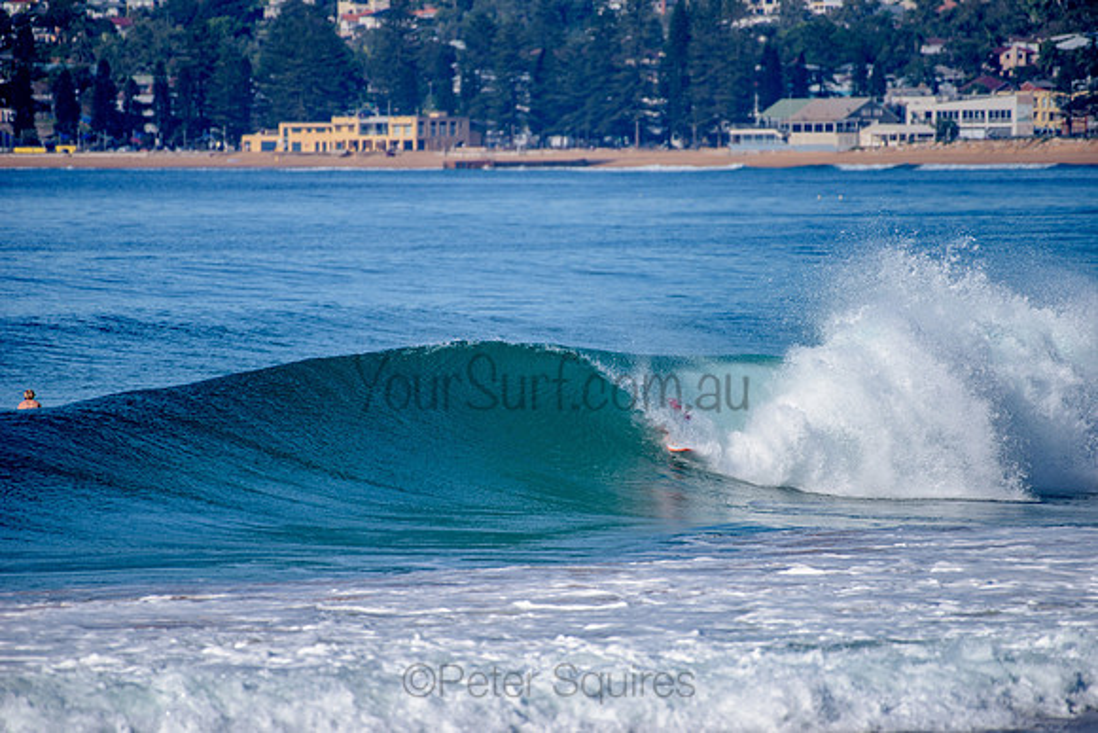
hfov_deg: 4.1
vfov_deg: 2.8
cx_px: 549
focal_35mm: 500
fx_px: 15253
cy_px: 366
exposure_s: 1/1600
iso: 125
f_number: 5.6
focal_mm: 500
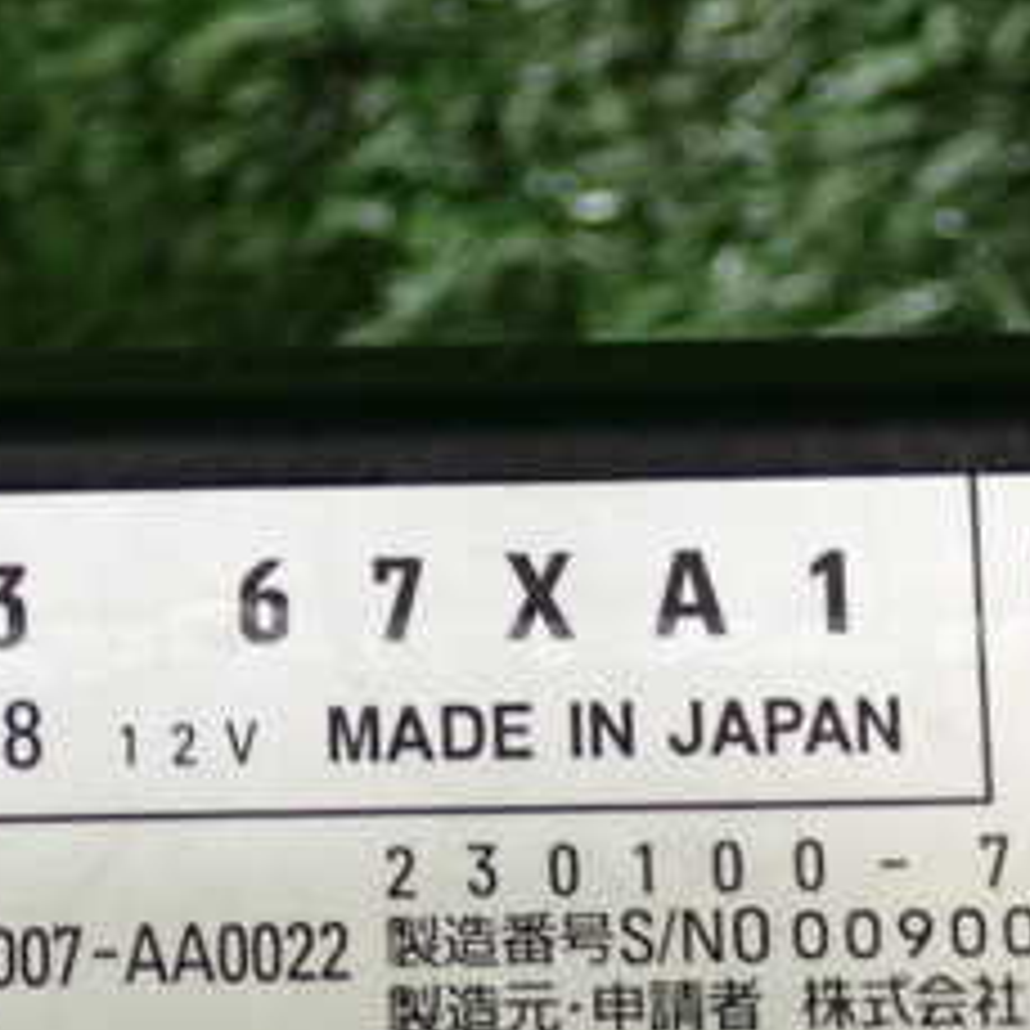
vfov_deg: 8.5
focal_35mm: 204
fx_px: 6867
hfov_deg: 8.6
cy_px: 999
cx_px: 126
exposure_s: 1/30
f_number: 4.5
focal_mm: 15.66
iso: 800
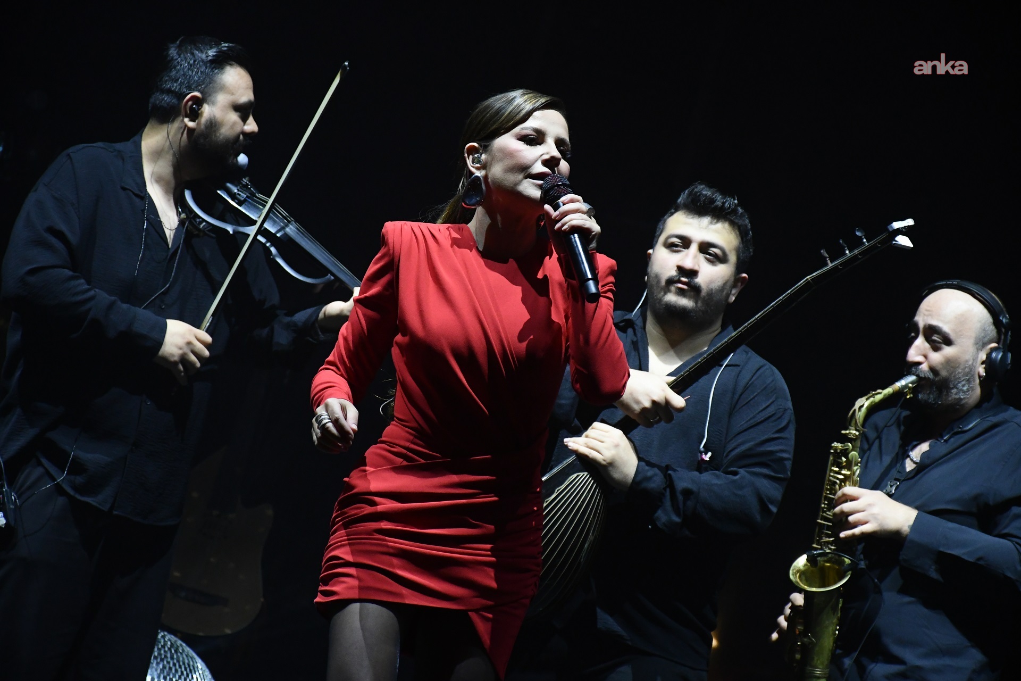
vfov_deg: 9.1
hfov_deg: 13.7
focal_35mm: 150
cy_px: 340
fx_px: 4254
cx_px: 510
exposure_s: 1/500
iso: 4000
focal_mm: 100
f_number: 5.6
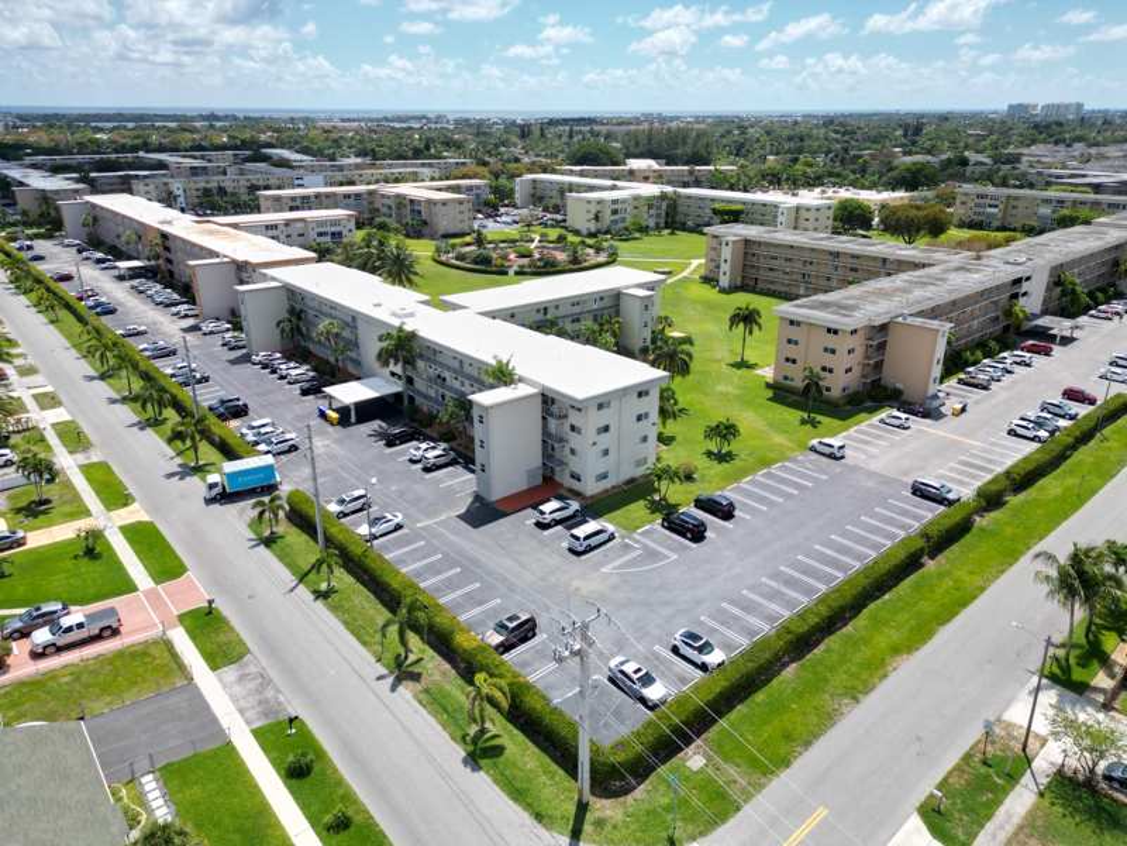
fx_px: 781
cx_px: 564
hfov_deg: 71.6
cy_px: 423
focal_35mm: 24
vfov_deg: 56.8
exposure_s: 1/2500
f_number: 1.7
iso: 100
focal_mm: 6.72
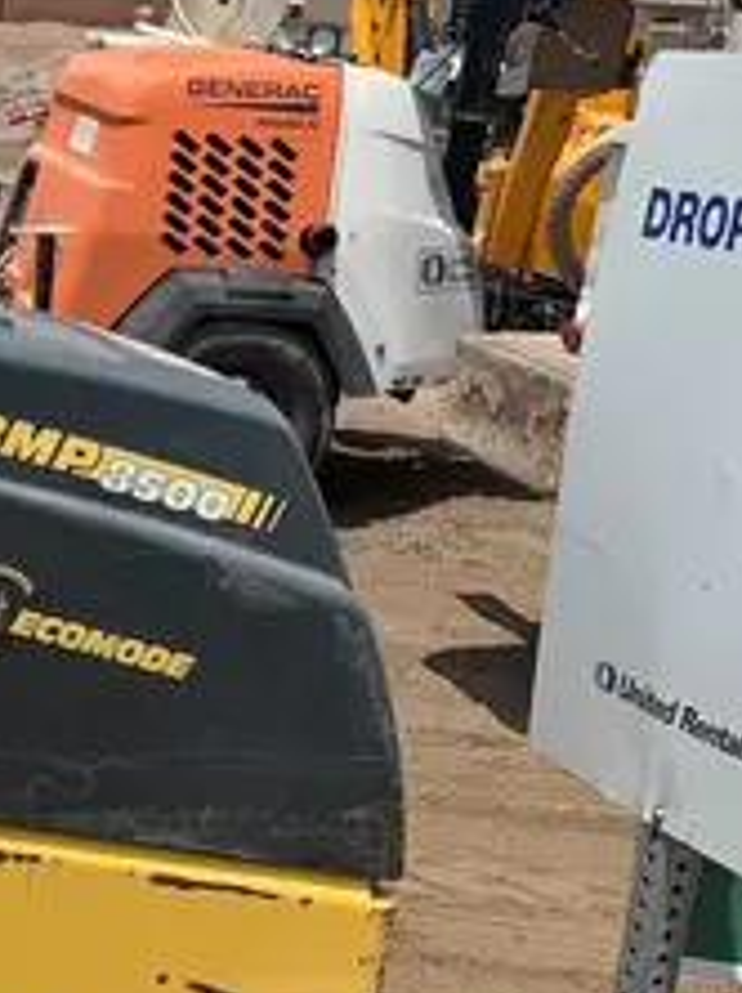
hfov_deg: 15.4
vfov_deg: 22.5
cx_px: -460
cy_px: 763
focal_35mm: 86
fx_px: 2463
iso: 25
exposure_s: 1/2545
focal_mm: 4.25
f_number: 1.8
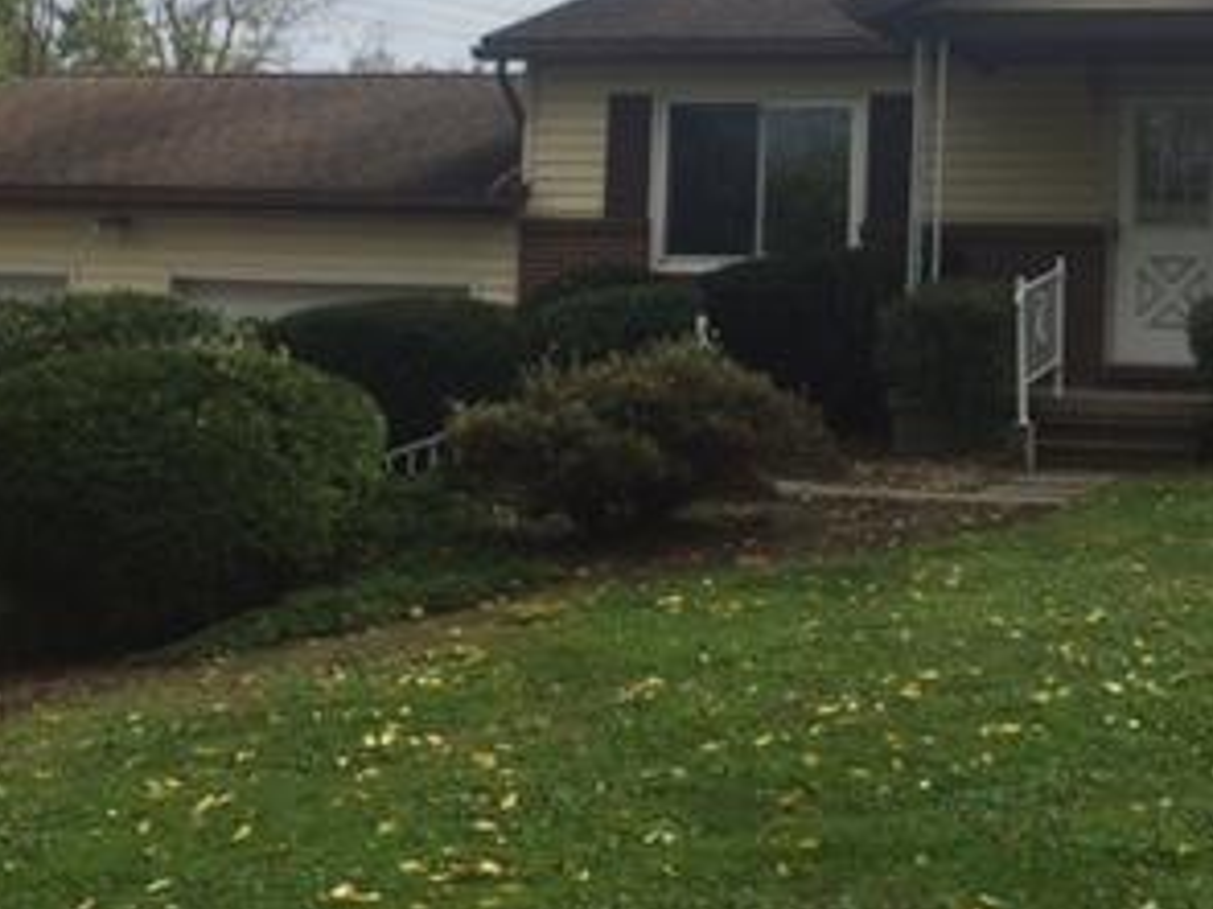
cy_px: 218
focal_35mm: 63
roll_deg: -1.8
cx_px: 1020
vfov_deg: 23.0
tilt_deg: +2.7
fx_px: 2207
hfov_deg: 29.8
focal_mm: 4.15
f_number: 2.2
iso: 32
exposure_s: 1/2475
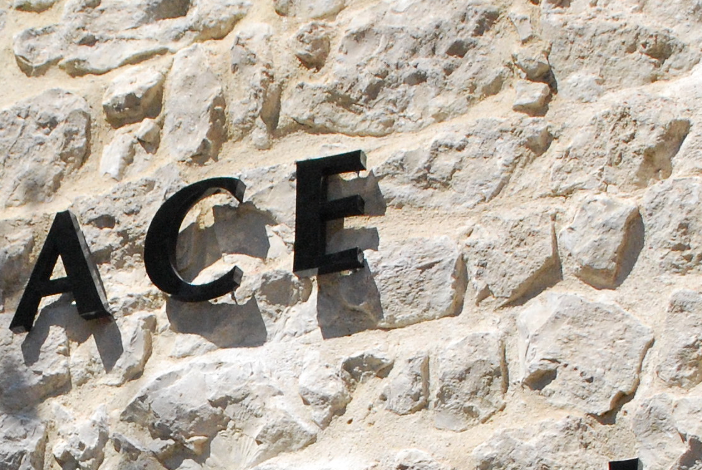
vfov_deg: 10.0
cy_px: 558
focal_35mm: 135
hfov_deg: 15.0
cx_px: 87
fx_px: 2636
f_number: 8
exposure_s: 1/2000
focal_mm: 26
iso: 800
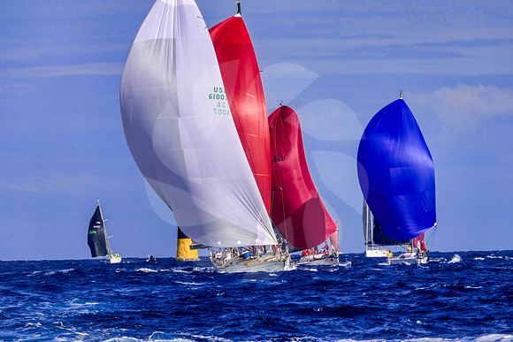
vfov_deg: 3.0
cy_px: 171
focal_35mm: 455
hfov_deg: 4.5
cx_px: 256
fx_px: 6485
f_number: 4.5
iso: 125
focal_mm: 167
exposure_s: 1/2000
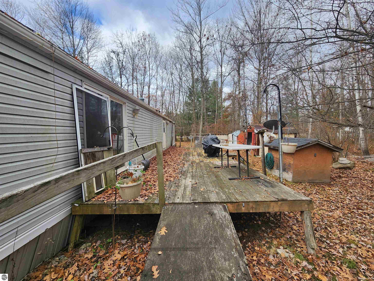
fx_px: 140
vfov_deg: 89.9
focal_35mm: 13
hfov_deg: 106.2
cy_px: 140
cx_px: 187
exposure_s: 1/380
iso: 50
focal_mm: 2.2
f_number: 2.2
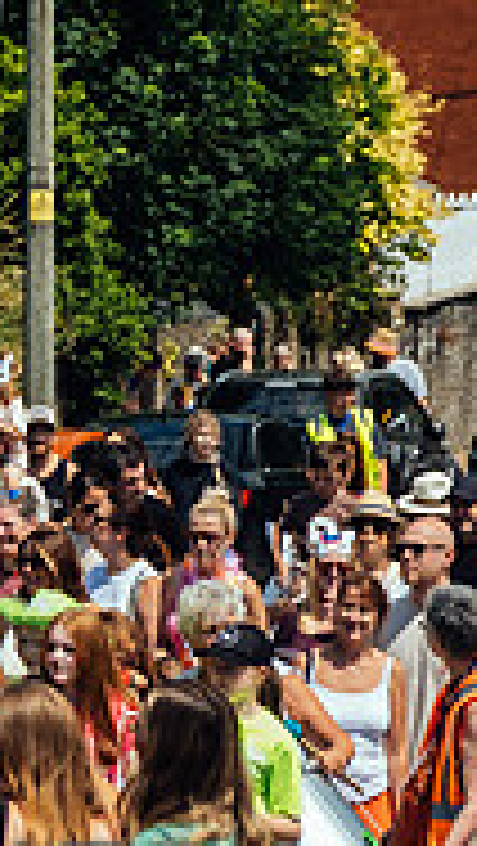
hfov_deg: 4.5
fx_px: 6015
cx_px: -302
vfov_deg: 8.0
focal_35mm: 268
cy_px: 362
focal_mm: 55
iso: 400
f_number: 3.2
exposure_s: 1/2000
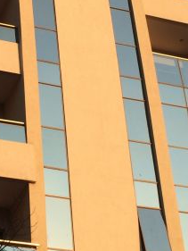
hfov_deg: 12.9
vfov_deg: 17.2
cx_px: 31
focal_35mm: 114
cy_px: 87
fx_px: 825
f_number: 2.2
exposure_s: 1/820
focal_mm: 4.12
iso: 32
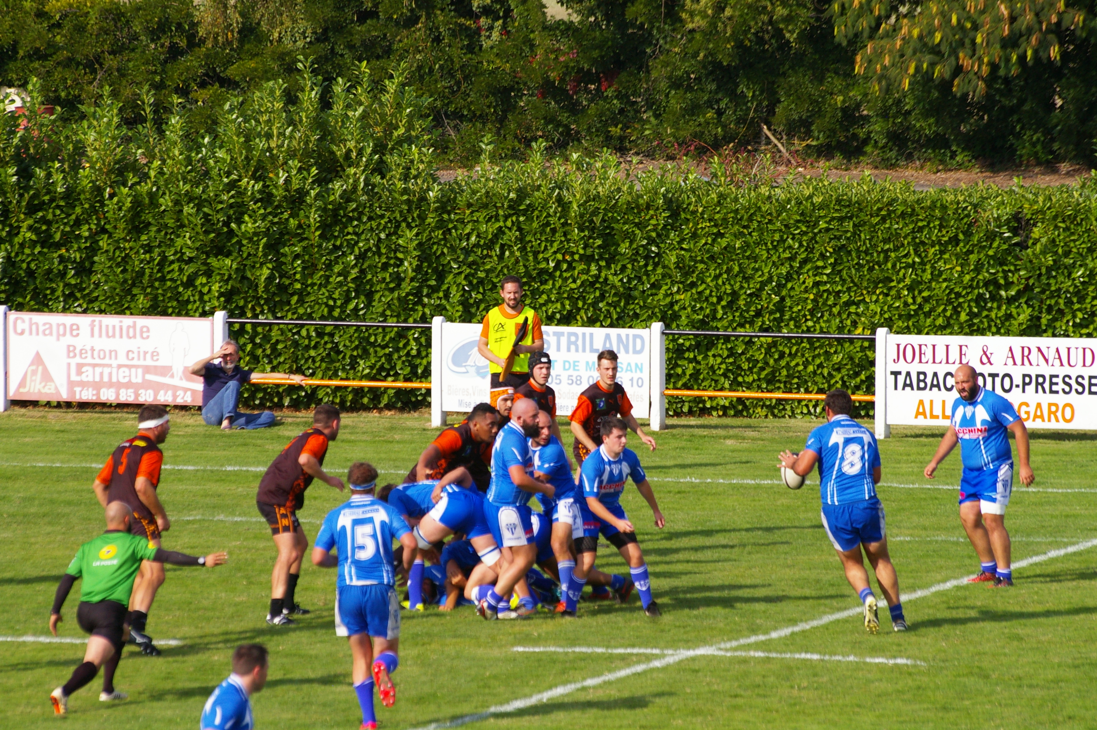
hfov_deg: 5.7
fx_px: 10960
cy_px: 365
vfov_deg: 3.8
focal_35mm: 360
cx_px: 548
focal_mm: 240
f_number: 8
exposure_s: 1/750
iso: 400
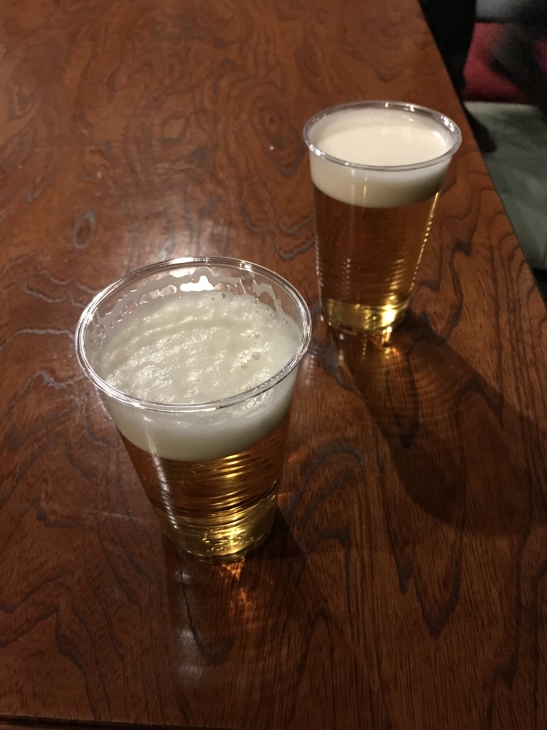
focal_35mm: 28
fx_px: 590
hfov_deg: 49.7
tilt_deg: -44.2
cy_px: 365
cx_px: 274
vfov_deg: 63.4
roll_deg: +3.1
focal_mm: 3.99
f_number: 1.8
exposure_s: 1/5
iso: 100
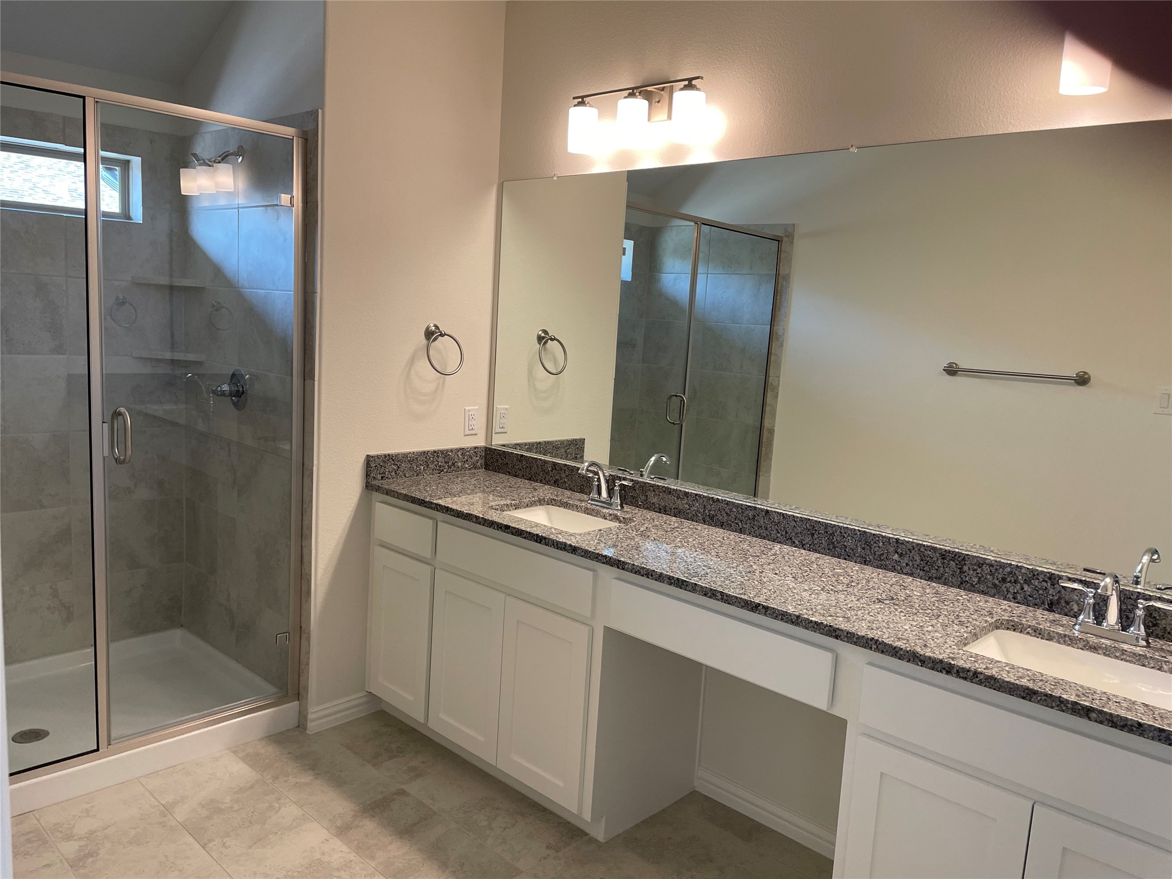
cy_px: 440
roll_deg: -3.5
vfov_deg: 53.1
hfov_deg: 67.3
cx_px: 586
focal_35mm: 26
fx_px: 880
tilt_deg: -8.2
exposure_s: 1/120
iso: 100
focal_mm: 4.2
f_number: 1.6
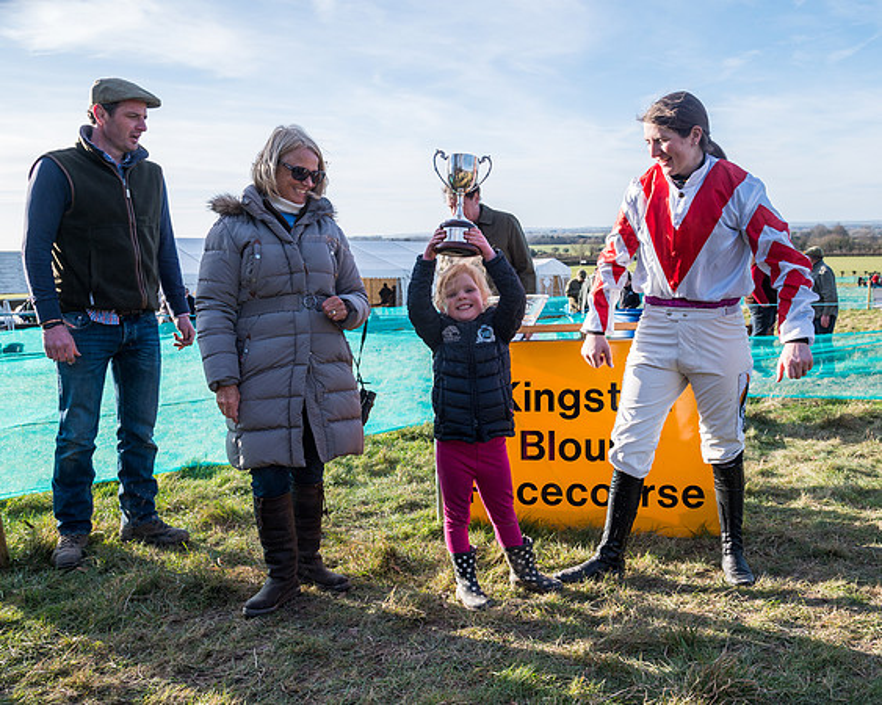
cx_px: 474
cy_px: 382
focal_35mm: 29
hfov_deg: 59.8
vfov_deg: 49.4
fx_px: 766
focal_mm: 24
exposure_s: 1/400
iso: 160
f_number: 5
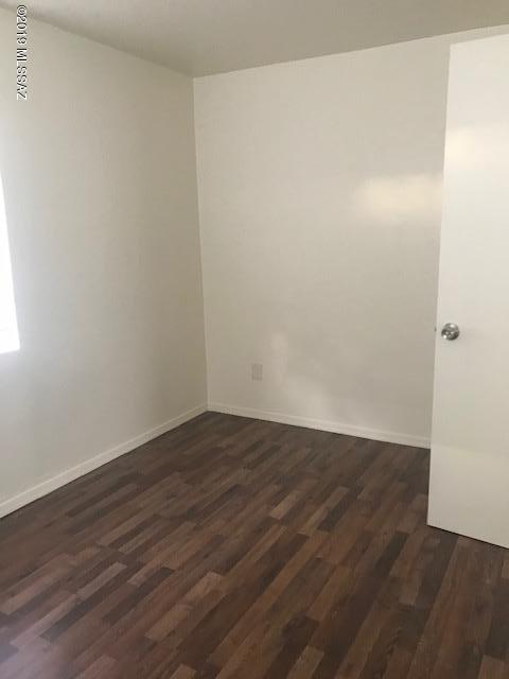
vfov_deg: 63.4
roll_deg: +1.5
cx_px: 254
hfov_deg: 49.7
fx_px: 549
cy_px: 340
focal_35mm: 28
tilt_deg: -11.0
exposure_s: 1/13
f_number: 1.8
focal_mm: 3.99
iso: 100
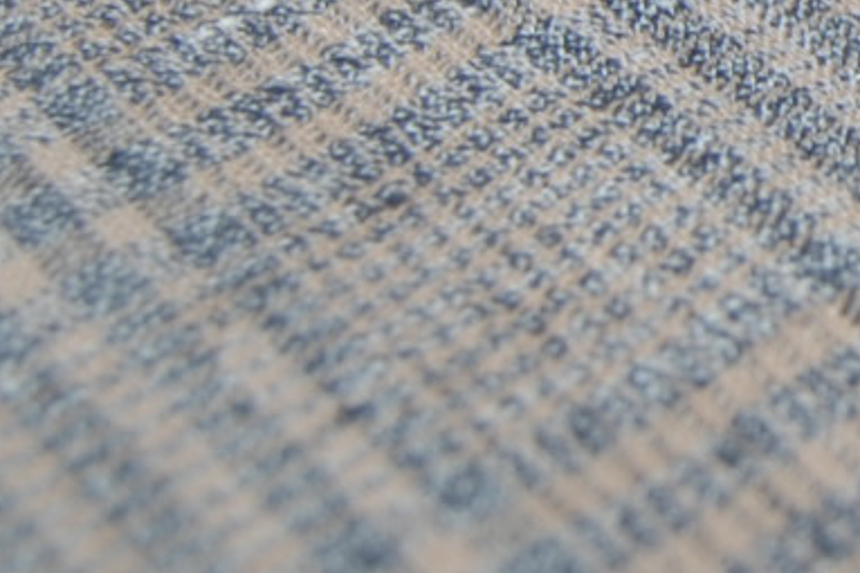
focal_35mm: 165
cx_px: 1350
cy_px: -171
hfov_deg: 11.8
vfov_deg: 8.2
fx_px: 3940
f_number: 4.2
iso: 200
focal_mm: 28
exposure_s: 1/125
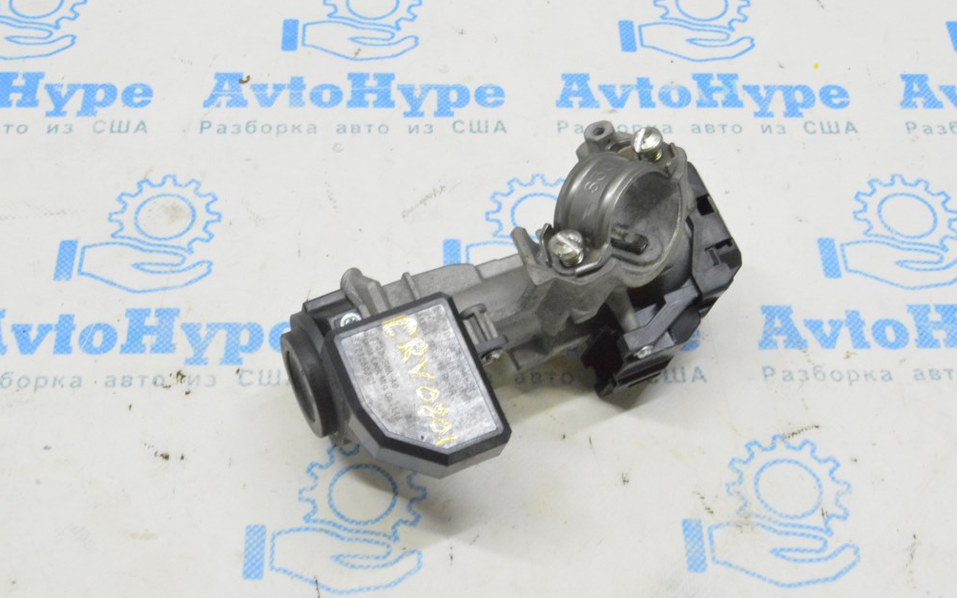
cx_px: 476
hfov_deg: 38.2
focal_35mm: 53
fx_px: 1382
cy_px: 284
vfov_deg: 24.4
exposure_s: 1/15
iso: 6400
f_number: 20
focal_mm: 34
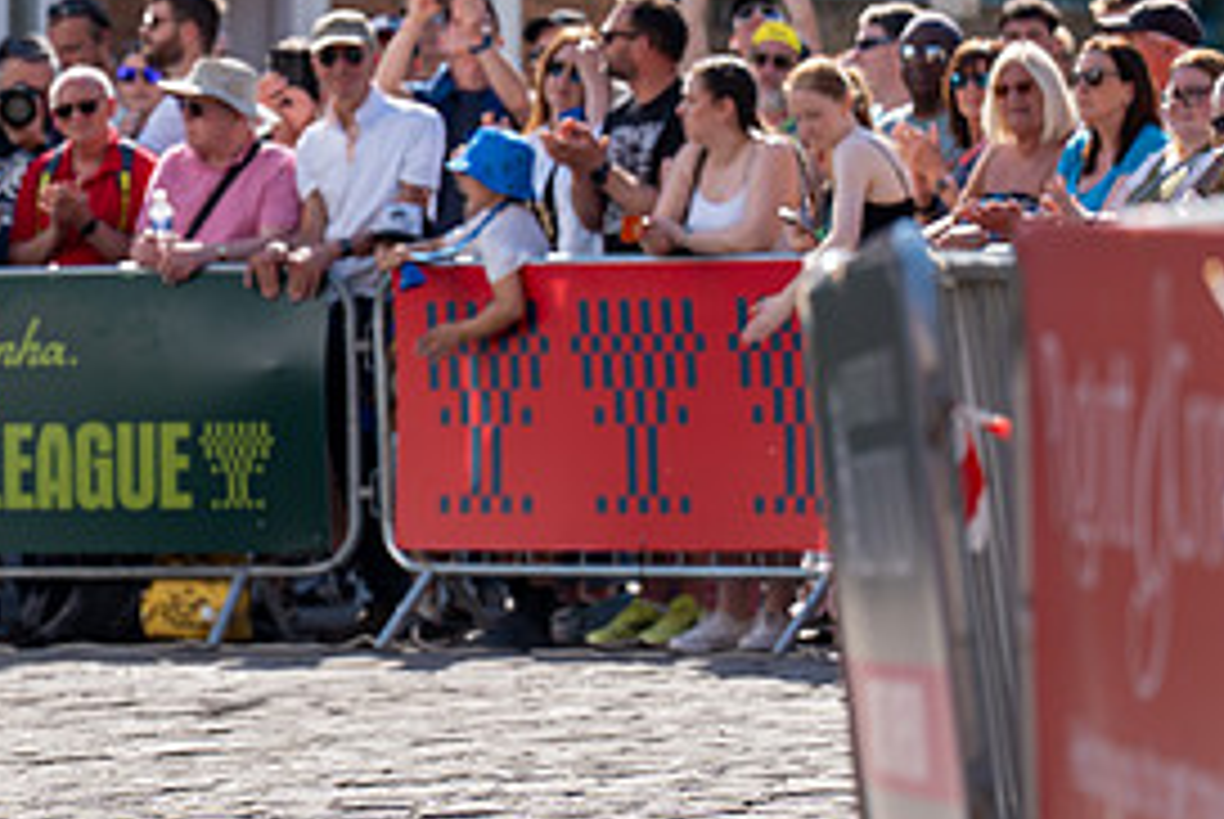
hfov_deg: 5.4
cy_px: 439
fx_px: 12900
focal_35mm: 379
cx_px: -54
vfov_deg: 3.6
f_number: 3.5
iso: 125
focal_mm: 178
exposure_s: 1/1000
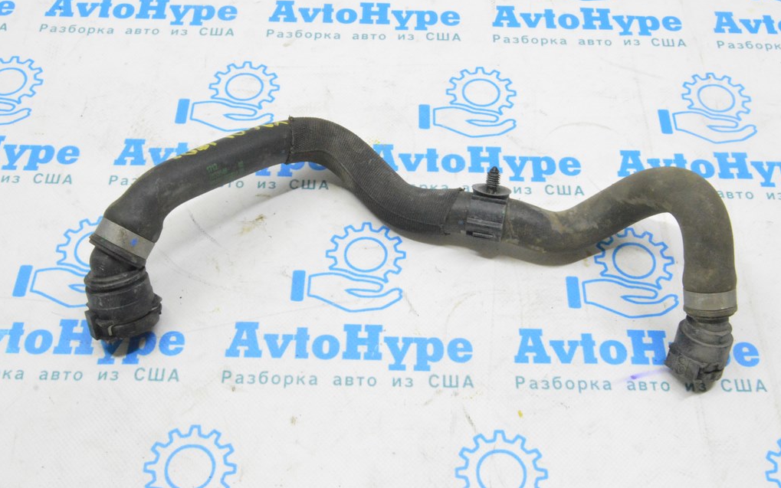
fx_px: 915
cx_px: 390
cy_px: 228
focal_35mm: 43
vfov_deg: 29.9
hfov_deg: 46.2
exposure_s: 1/15
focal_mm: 28
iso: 6400
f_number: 20
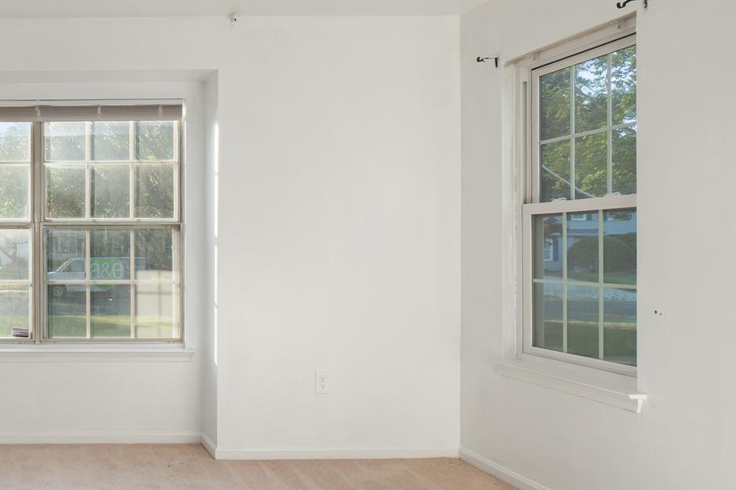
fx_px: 674
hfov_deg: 49.1
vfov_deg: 39.9
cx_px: 36
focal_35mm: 33
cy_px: 252
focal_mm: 10
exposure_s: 1/13
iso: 100
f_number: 9
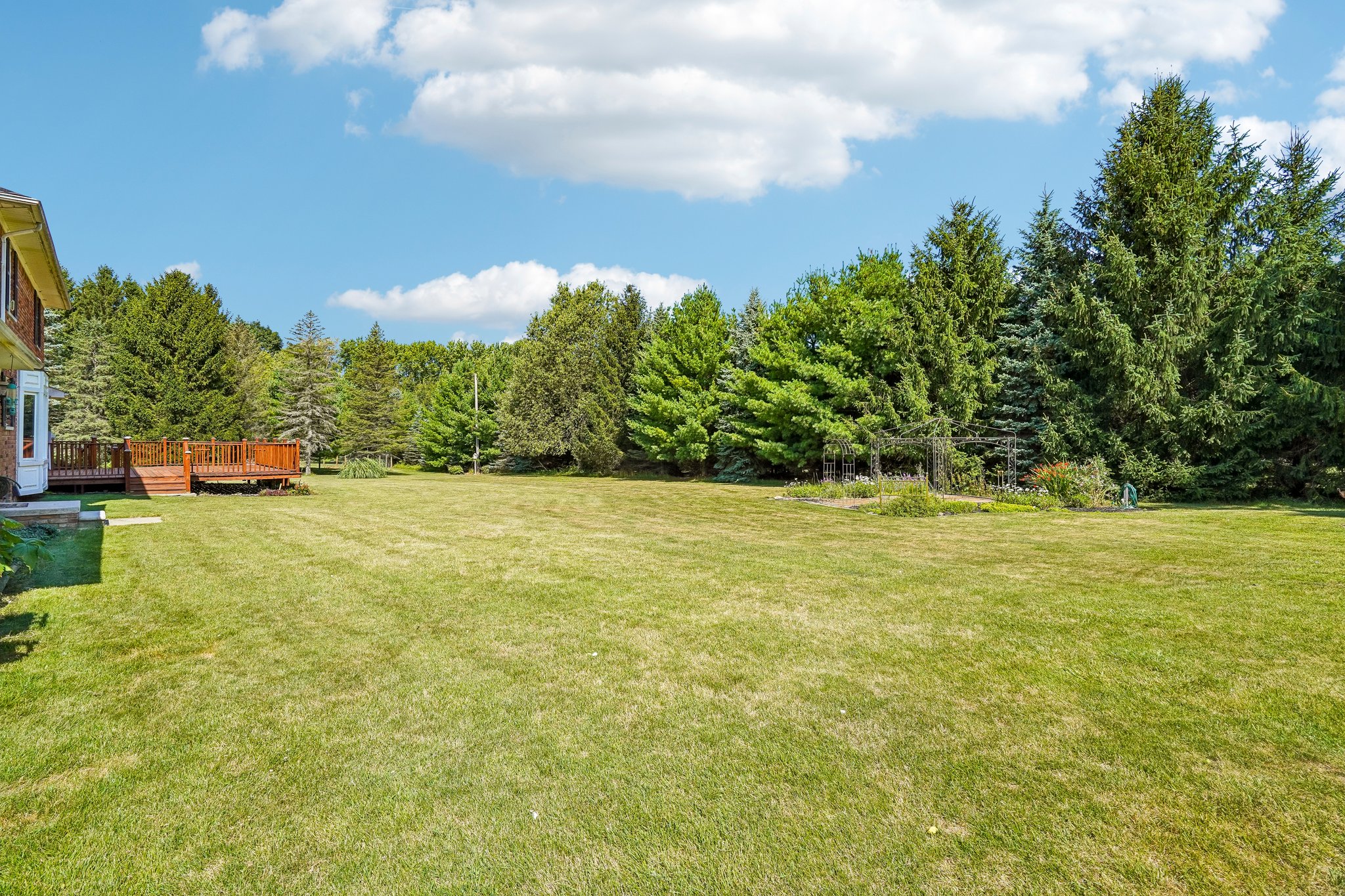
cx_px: 672
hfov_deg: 96.7
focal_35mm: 16
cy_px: 448
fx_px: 598
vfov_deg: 73.7
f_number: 8
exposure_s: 1/640
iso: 400
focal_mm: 16
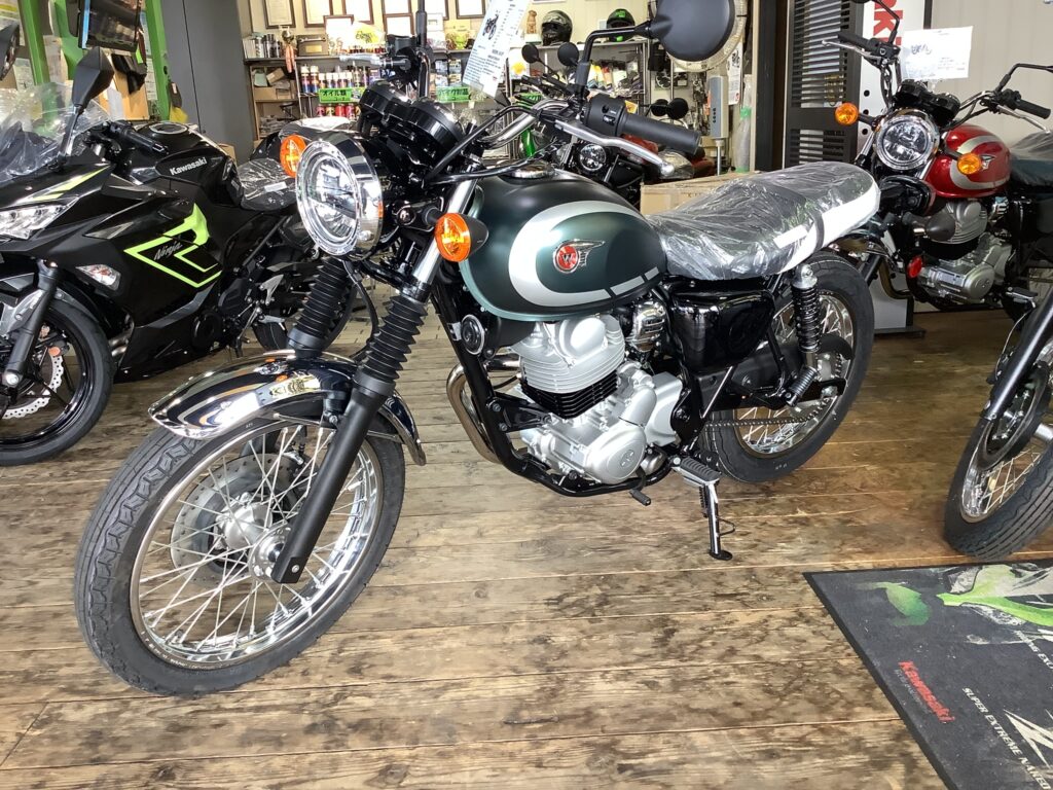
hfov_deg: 58.4
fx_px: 943
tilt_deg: -16.3
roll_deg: +2.3
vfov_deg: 45.4
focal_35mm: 31
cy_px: 395
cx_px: 526
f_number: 2.4
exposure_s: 1/60
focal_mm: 3.3
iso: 160
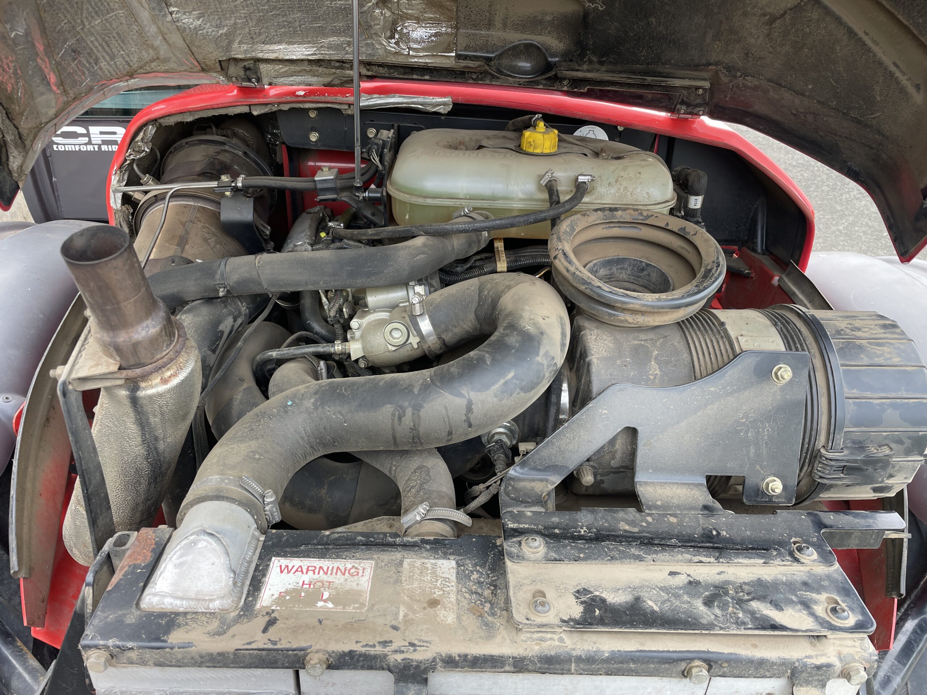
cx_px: 464
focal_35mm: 26
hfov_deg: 67.3
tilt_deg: -27.5
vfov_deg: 53.1
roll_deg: -4.8
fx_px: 696
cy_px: 348
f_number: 1.6
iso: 32
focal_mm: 4.2
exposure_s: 1/129
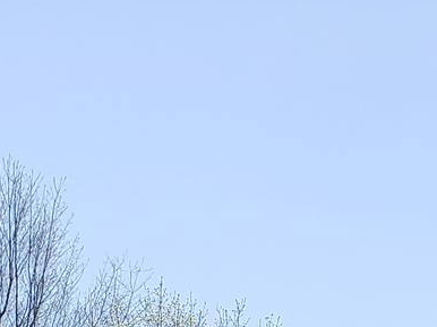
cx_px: 348
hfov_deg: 14.2
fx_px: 1741
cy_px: 745
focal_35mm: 138
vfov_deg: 9.7
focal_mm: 4.3
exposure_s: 1/1182
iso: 50
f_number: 2.4
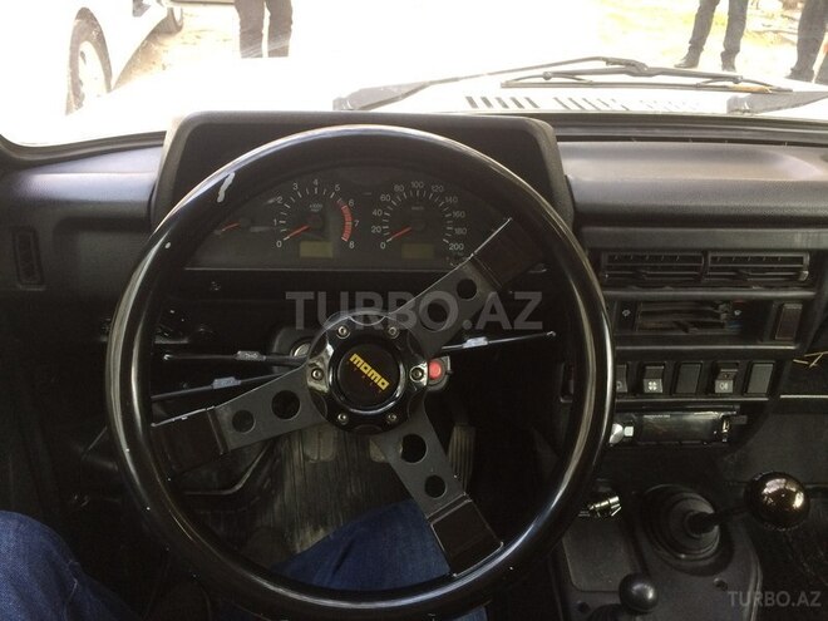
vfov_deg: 48.2
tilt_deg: -33.2
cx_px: 414
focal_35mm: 29
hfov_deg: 61.7
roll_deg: -1.5
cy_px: 310
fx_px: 694
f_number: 2.2
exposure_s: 1/33
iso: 64
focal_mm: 4.15
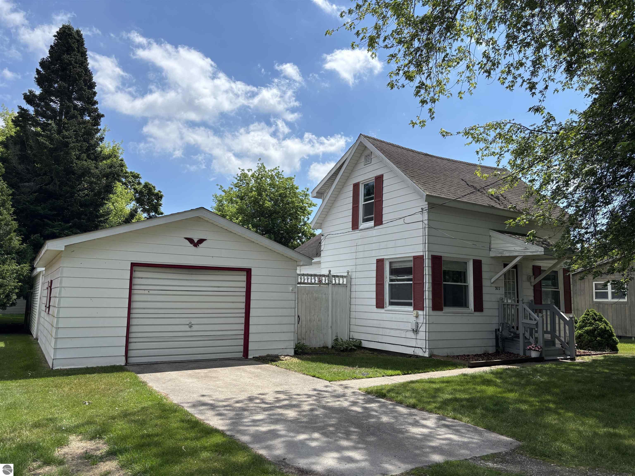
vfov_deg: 53.1
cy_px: 238
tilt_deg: +7.7
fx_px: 477
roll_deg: -1.0
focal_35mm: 26
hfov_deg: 67.3
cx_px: 318
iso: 50
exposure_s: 1/4082
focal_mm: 5.96
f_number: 1.6
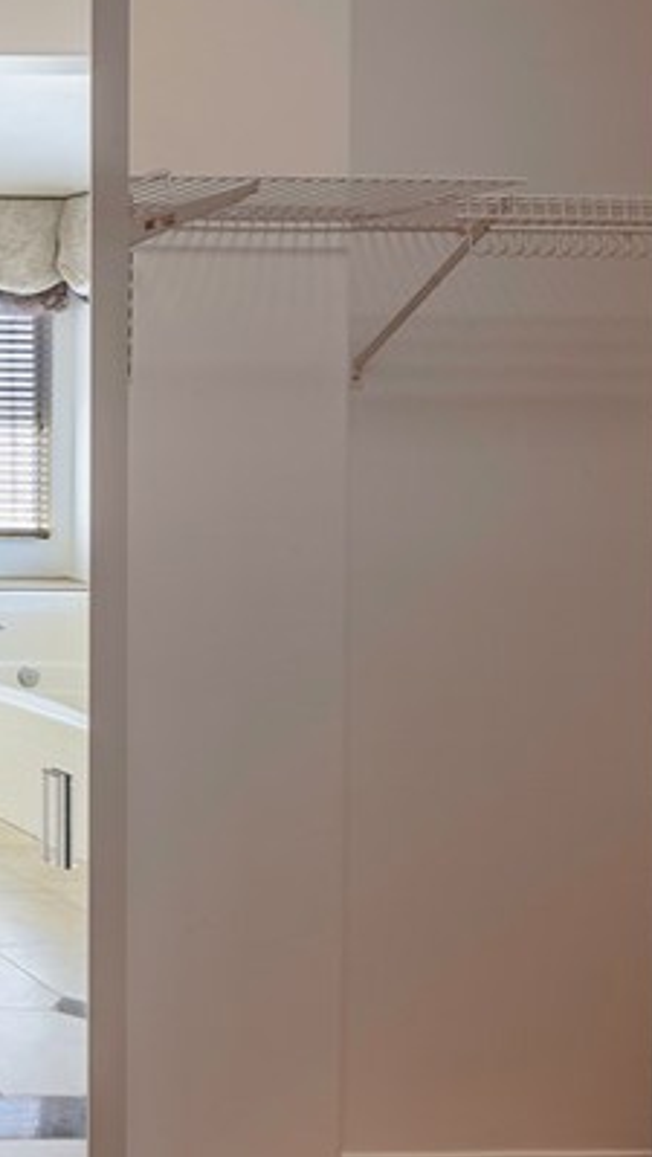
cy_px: 463
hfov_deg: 17.4
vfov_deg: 47.1
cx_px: -724
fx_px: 1319
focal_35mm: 43
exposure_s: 1/6
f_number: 22
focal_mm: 16
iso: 50
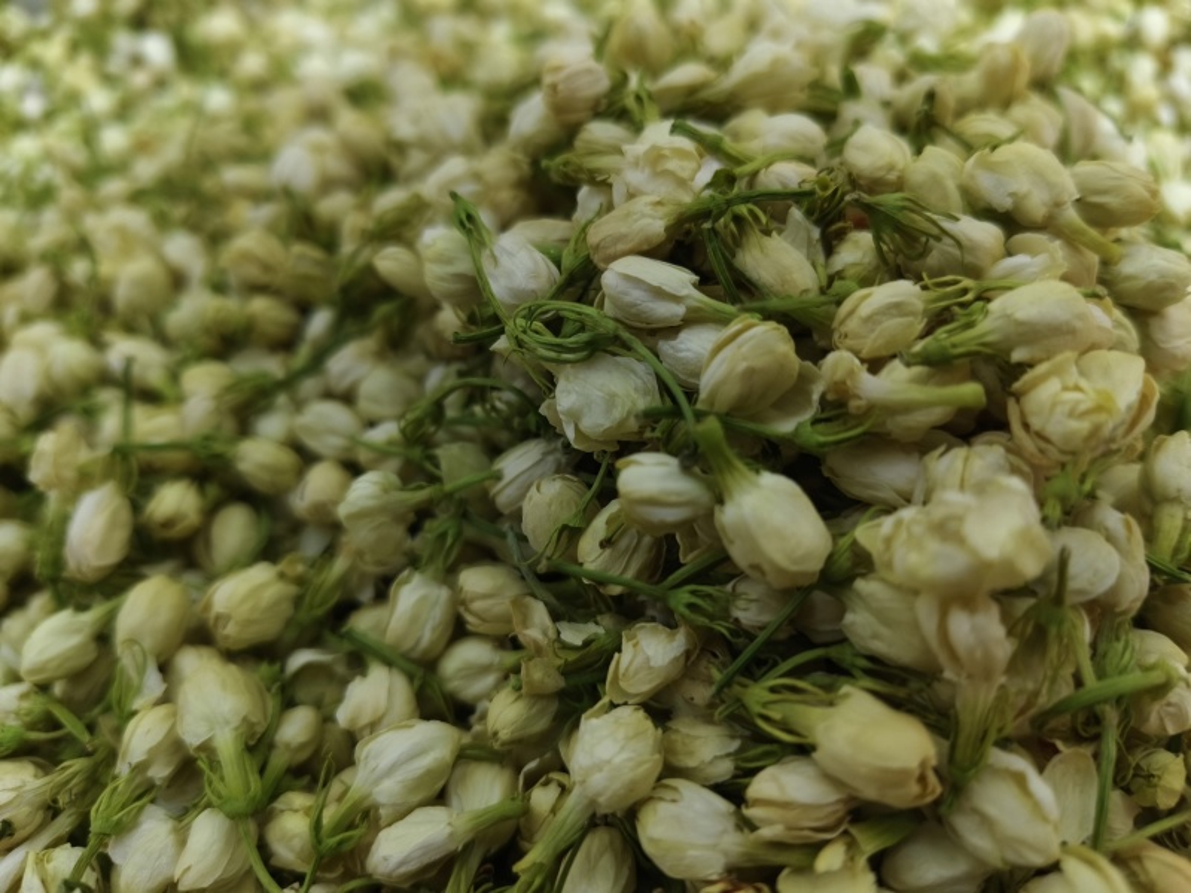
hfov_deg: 73.9
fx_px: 791
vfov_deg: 58.9
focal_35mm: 23
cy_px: 446
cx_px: 596
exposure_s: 1/100
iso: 301
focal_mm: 5.6
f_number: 1.88
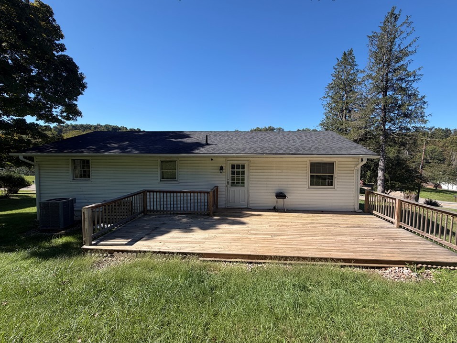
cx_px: 241
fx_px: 198
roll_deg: -0.9
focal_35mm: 15
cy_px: 168
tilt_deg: -3.5
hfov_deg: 98.1
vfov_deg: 81.7
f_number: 2.2
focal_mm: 2.22
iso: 32
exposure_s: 1/770
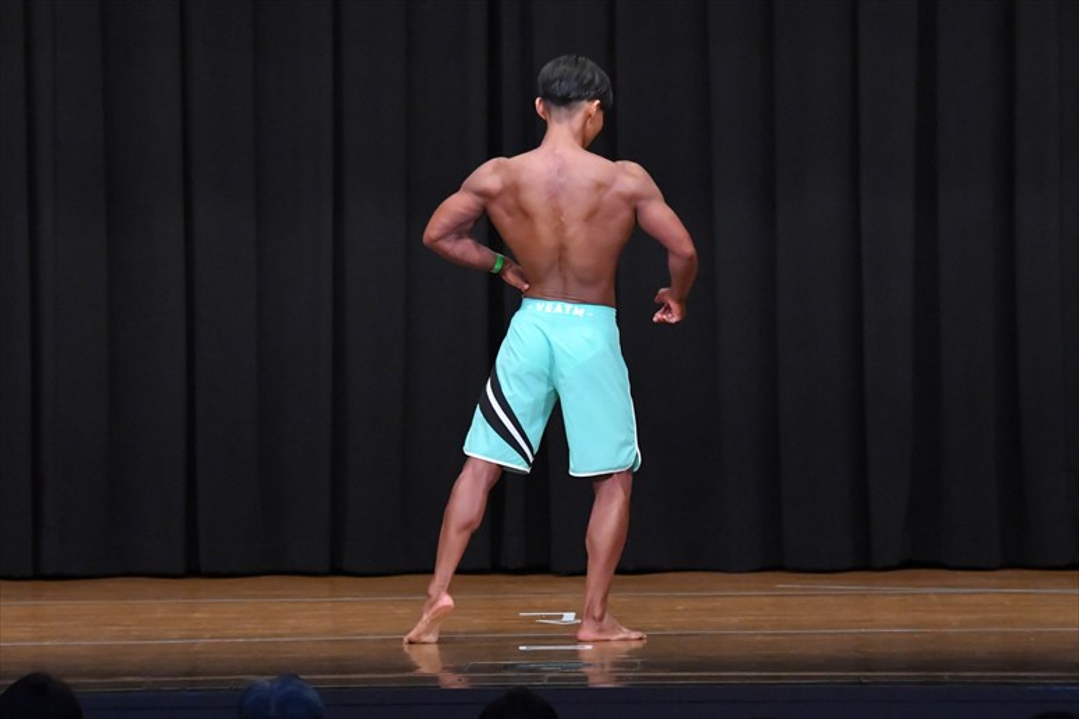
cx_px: 540
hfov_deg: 9.2
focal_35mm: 225
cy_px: 360
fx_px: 6741
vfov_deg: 6.1
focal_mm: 150
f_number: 5.6
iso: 8000
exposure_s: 1/400
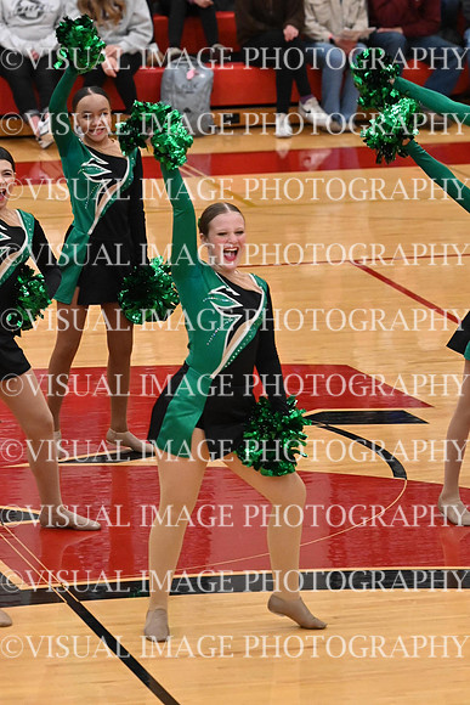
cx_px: 235
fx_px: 4403
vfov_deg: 9.1
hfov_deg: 6.1
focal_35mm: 225
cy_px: 352
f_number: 4
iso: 8000
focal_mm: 150
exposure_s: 1/400
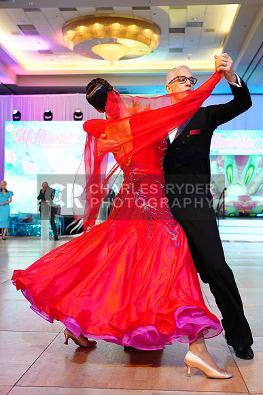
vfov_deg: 42.7
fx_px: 504
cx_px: 132
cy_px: 198
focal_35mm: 46
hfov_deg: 29.3
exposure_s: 1/400
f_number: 4
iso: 2500
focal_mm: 46
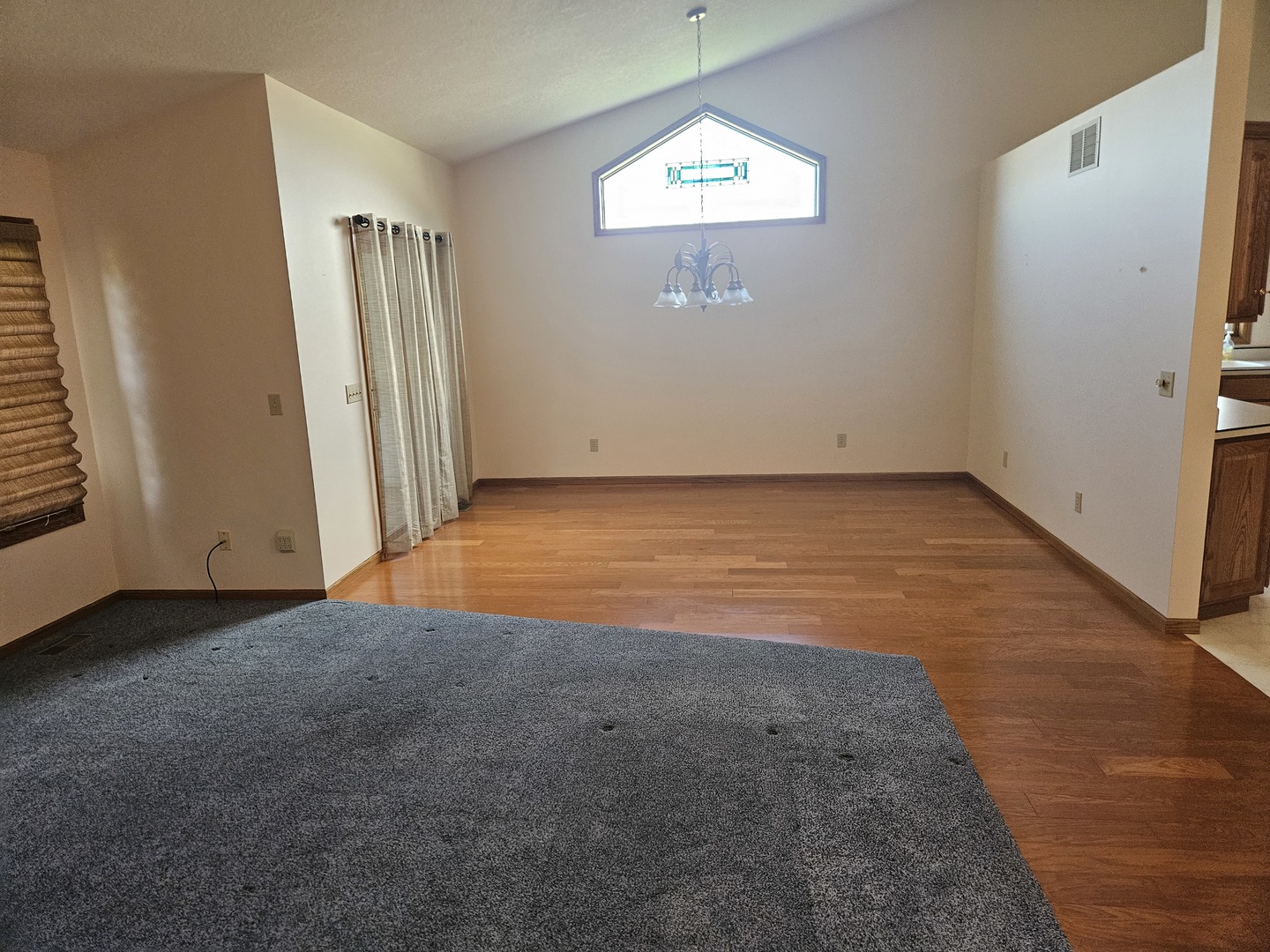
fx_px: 844
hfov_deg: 73.9
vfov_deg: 58.9
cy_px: 476
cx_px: 635
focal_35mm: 23
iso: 640
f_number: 1.8
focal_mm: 5.4
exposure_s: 1/240
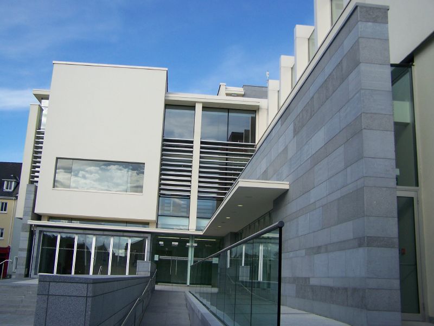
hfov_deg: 49.0
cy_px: 163
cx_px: 217
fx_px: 477
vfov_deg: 37.8
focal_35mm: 38
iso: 80
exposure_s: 1/800
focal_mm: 6.3
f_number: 4
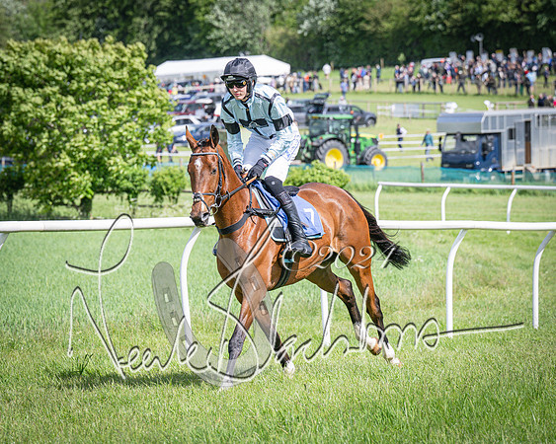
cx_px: 166
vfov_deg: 8.5
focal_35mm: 183
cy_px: 279
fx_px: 3006
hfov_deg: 10.6
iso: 400
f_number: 4
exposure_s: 1/3200
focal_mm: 103
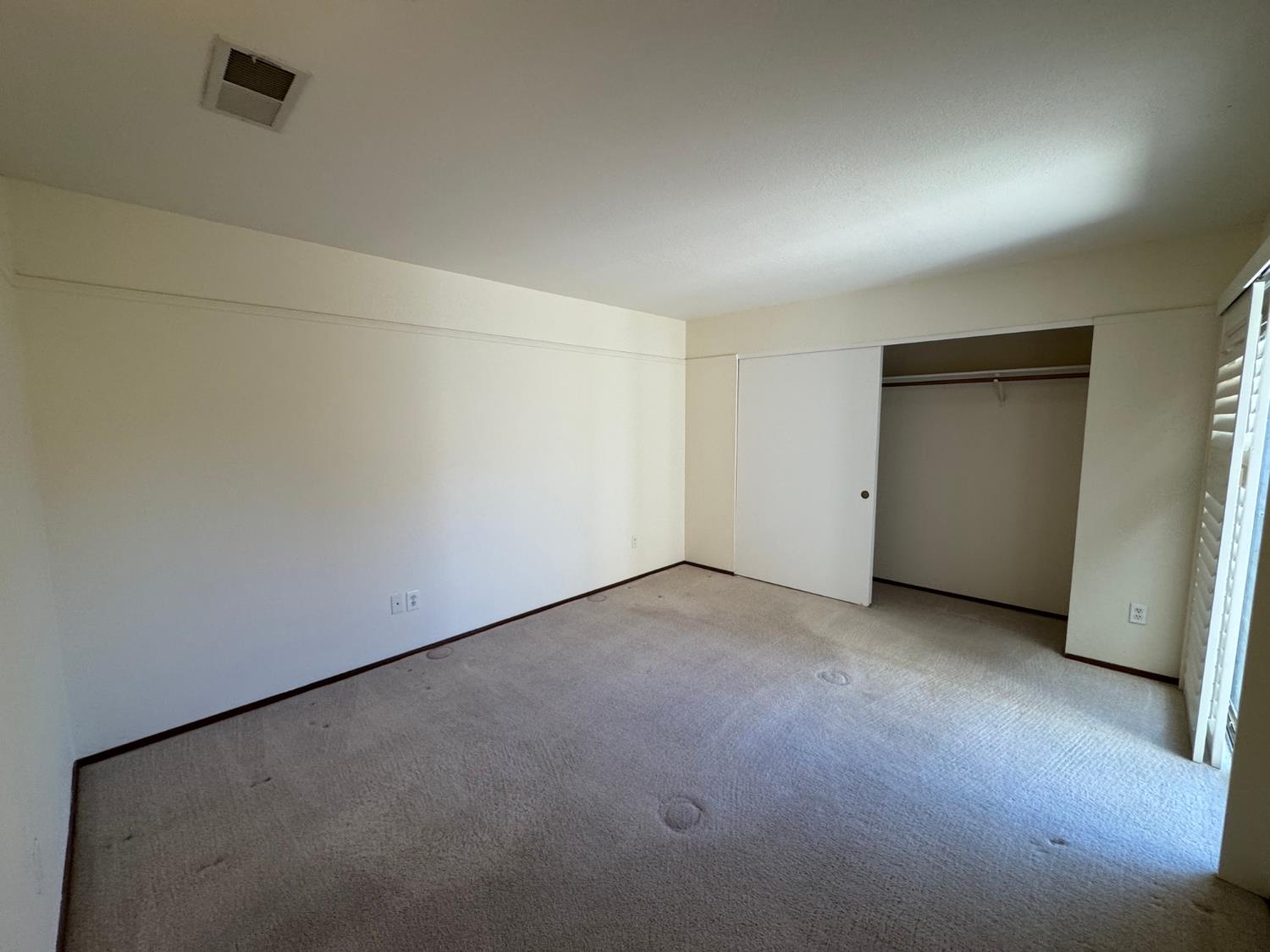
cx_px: 635
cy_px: 476
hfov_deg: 102.1
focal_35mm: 14
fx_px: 514
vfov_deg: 85.7
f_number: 2.2
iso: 200
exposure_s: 1/120
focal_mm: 2.22
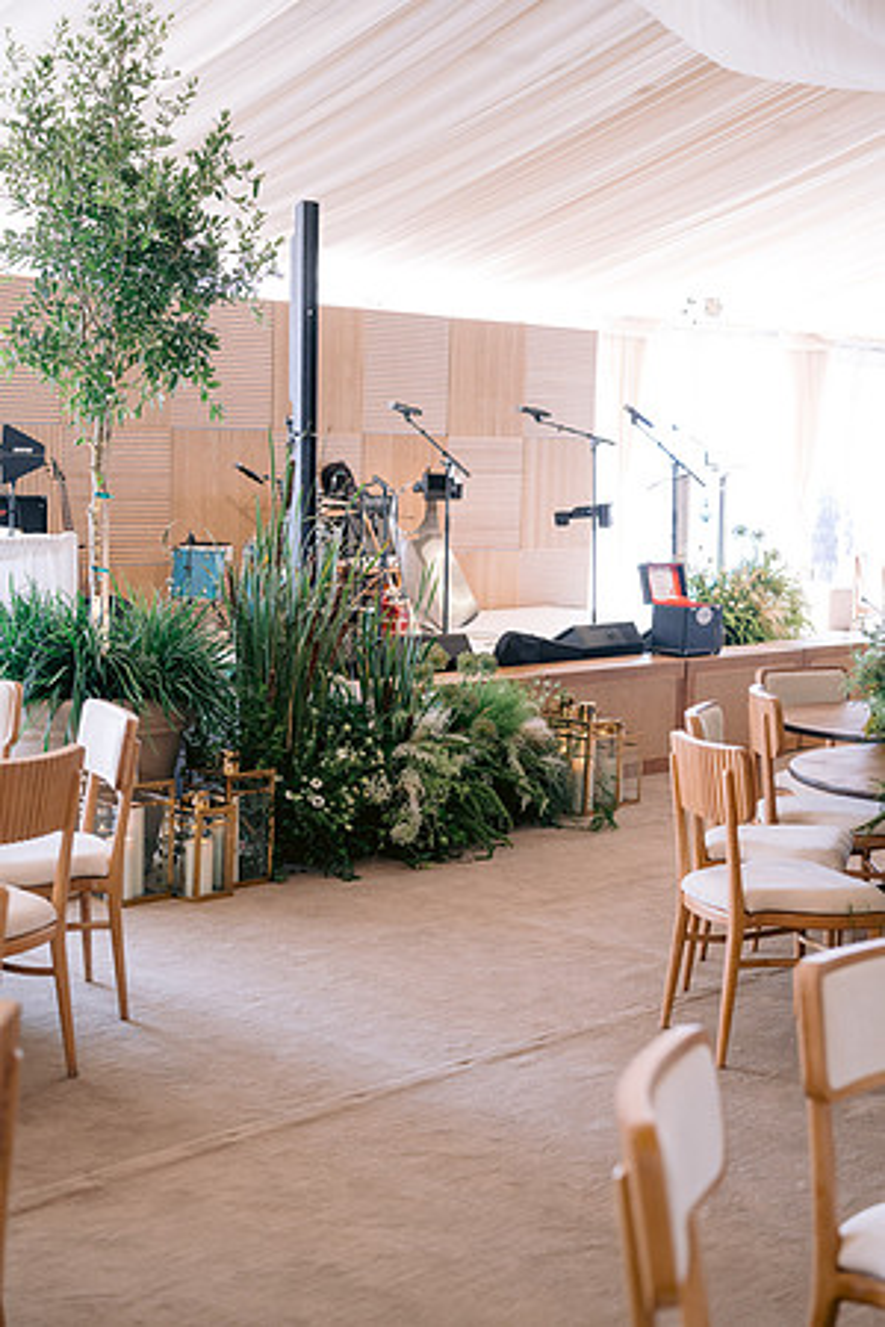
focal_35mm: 50
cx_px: 442
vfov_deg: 39.6
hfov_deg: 27.0
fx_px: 1844
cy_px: 664
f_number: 2.8
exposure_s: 1/125
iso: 400
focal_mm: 50
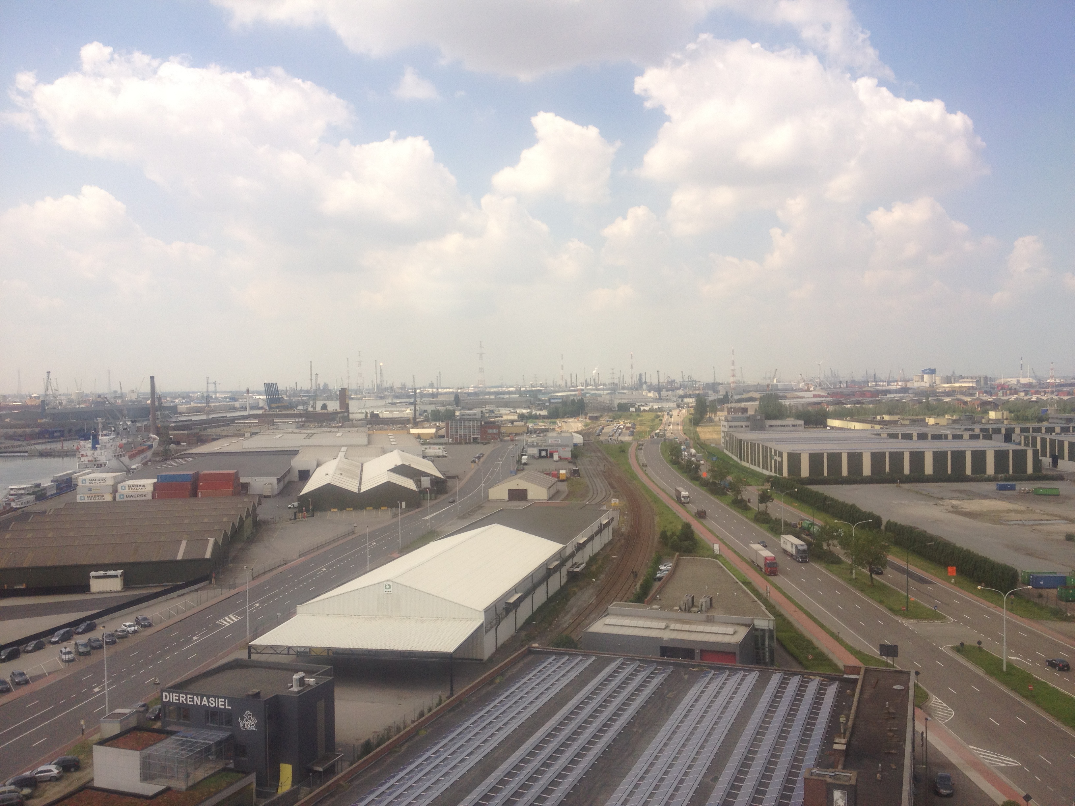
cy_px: 403
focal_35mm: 35
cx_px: 538
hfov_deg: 52.6
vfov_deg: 40.7
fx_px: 1087
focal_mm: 4.28
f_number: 2.4
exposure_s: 1/606
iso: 64
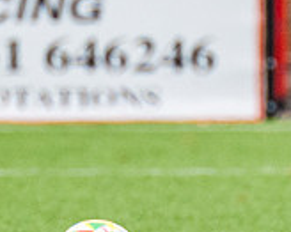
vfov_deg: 0.6
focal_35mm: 2626
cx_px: 254
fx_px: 22603
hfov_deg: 0.7
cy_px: -174
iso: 800
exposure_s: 1/1250
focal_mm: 280
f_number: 4.5
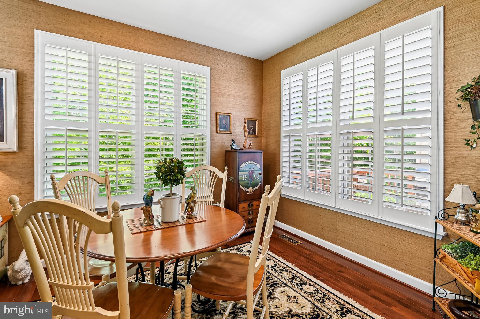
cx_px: 240
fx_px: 213
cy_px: 160
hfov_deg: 96.8
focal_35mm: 16
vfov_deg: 73.7
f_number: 8
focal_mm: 16
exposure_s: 1/5
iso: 100
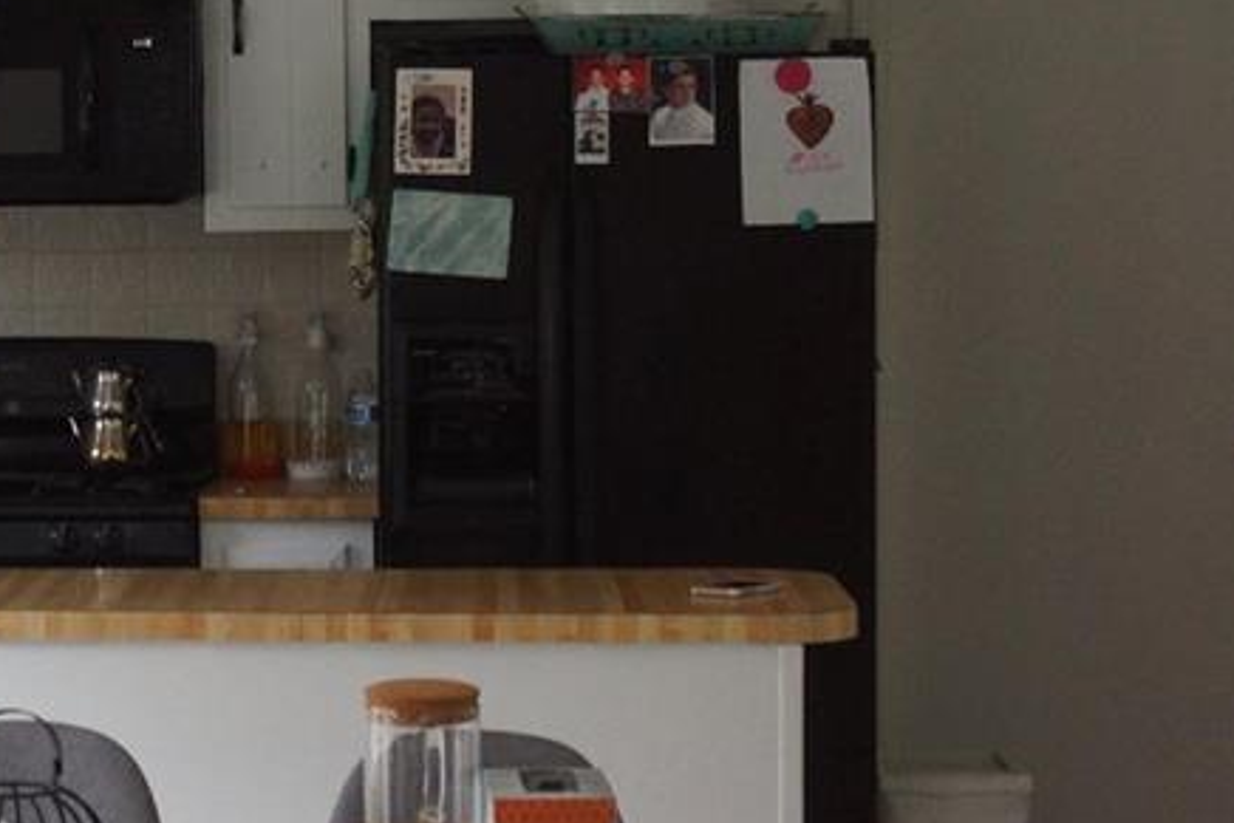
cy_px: 348
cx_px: -173
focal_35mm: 123
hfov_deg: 16.1
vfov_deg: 11.1
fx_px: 4223
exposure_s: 1/160
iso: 800
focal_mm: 35
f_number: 5
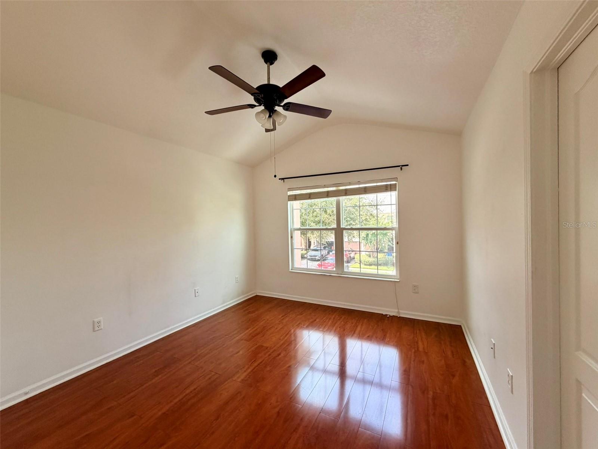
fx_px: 242
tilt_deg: -1.2
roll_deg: +2.1
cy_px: 224
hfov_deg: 102.1
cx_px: 299
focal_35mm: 14
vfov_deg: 85.7
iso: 125
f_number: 2.2
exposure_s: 1/121
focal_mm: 2.22
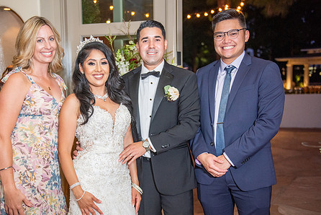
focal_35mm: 52
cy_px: 127
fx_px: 464
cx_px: 122
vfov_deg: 26.0
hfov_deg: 38.0
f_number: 2.8
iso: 1250
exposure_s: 1/125
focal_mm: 40
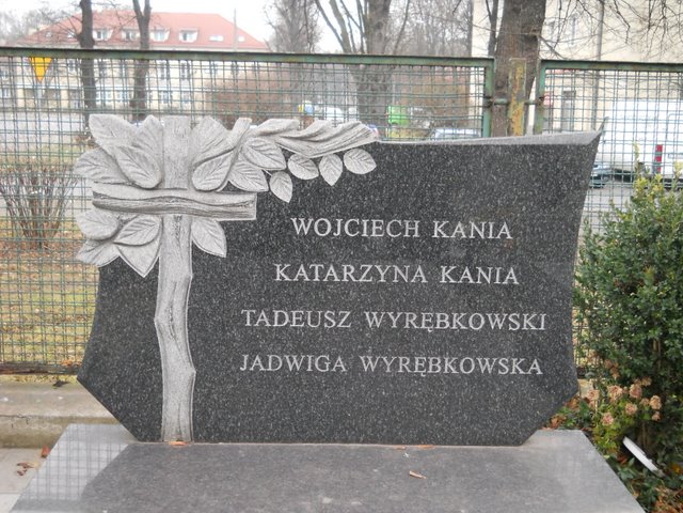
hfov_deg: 45.8
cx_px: 342
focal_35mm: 41
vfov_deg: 35.1
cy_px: 256
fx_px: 809
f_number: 3.1
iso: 400
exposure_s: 1/200
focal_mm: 6.72
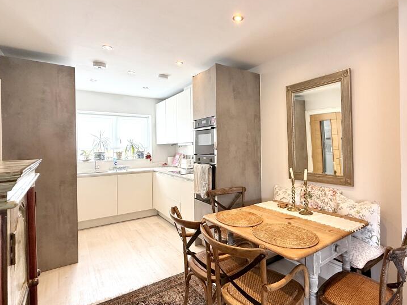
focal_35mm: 20
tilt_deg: +0.7
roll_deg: +0.7
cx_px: 259
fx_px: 235
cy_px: 146
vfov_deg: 66.0
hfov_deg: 79.9
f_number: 2.2
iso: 100
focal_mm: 2.22
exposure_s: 1/99
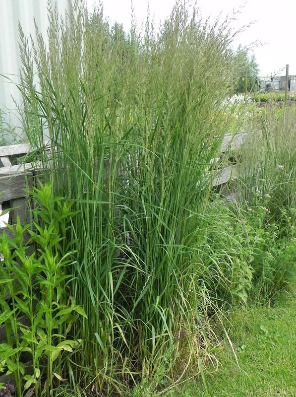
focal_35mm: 41
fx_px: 469
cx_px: 148
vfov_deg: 45.8
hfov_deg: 35.0
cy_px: 198
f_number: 3.5
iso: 160
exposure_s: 1/400
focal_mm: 7.3
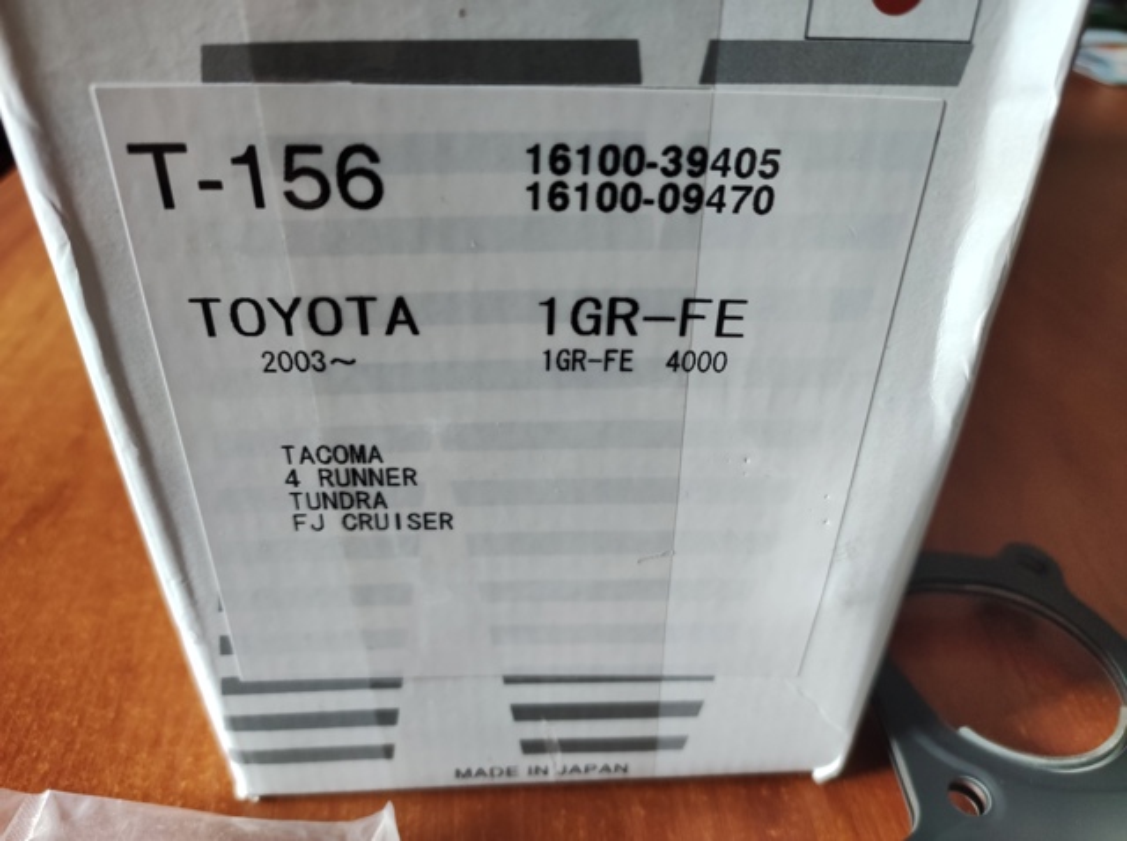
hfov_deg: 91.1
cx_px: 564
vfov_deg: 74.6
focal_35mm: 17
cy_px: 420
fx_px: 553
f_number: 1.79
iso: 940
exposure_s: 1/50
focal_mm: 4.74
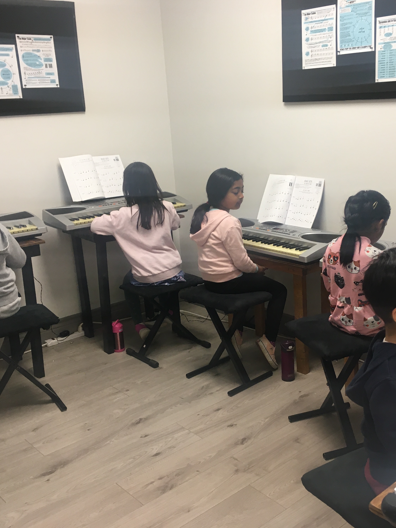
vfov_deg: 47.9
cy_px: 263
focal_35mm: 39
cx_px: 245
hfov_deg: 36.6
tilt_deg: -15.6
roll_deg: +2.5
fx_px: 595
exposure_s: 1/30
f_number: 2.2
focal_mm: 4.15
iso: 64
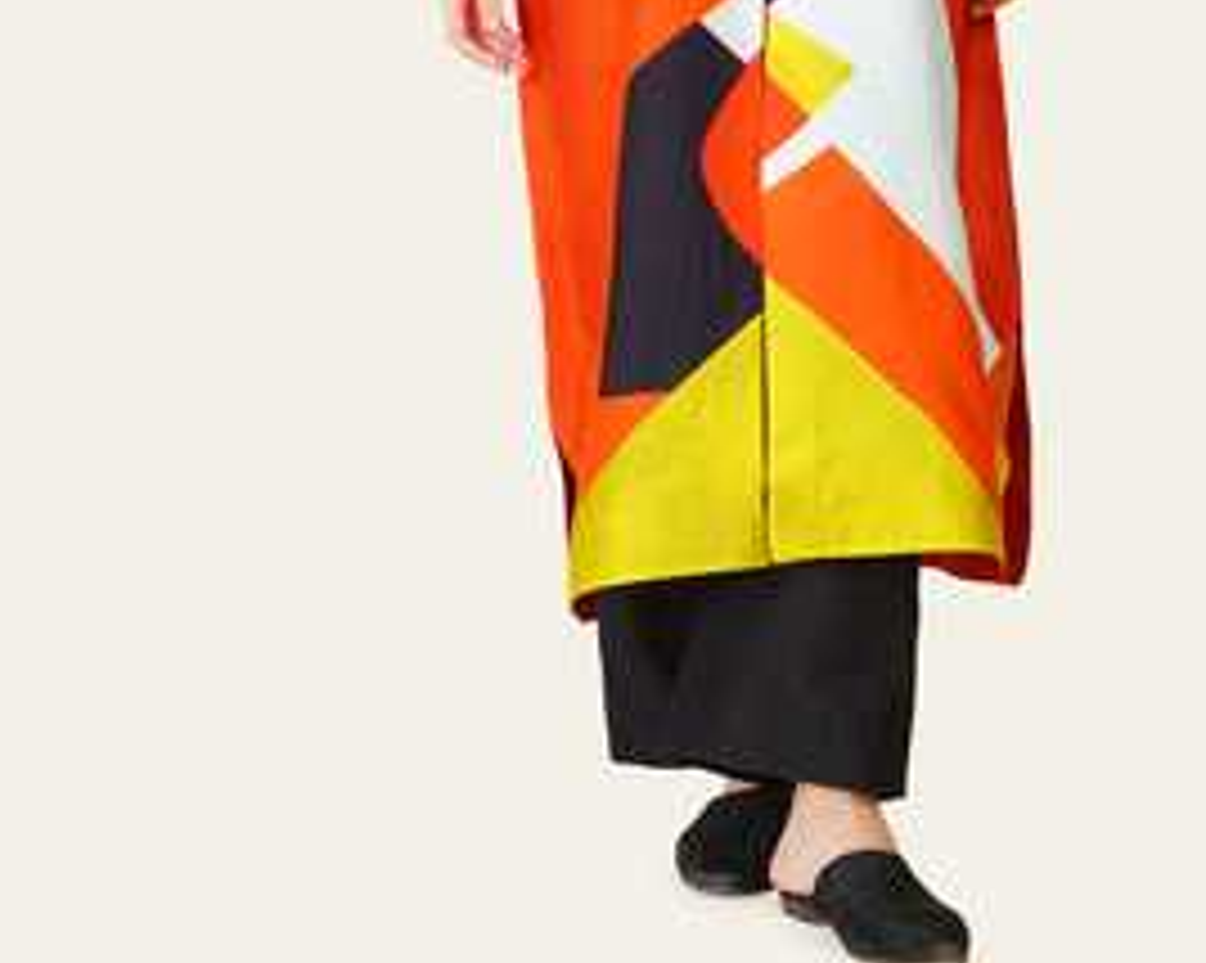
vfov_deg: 16.2
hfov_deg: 20.8
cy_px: -124
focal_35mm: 92
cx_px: 774
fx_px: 3281
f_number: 8
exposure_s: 1/160
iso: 160
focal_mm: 50
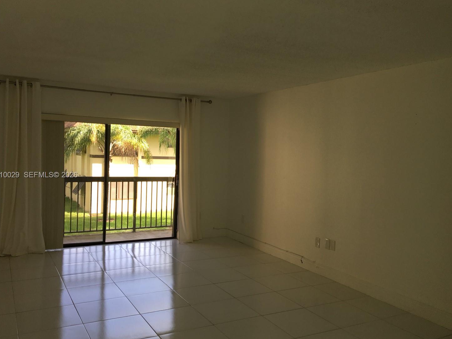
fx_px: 418
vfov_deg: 44.2
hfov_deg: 56.8
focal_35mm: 32
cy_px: 175
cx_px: 230
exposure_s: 1/40
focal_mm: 4.15
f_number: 2.2
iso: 25
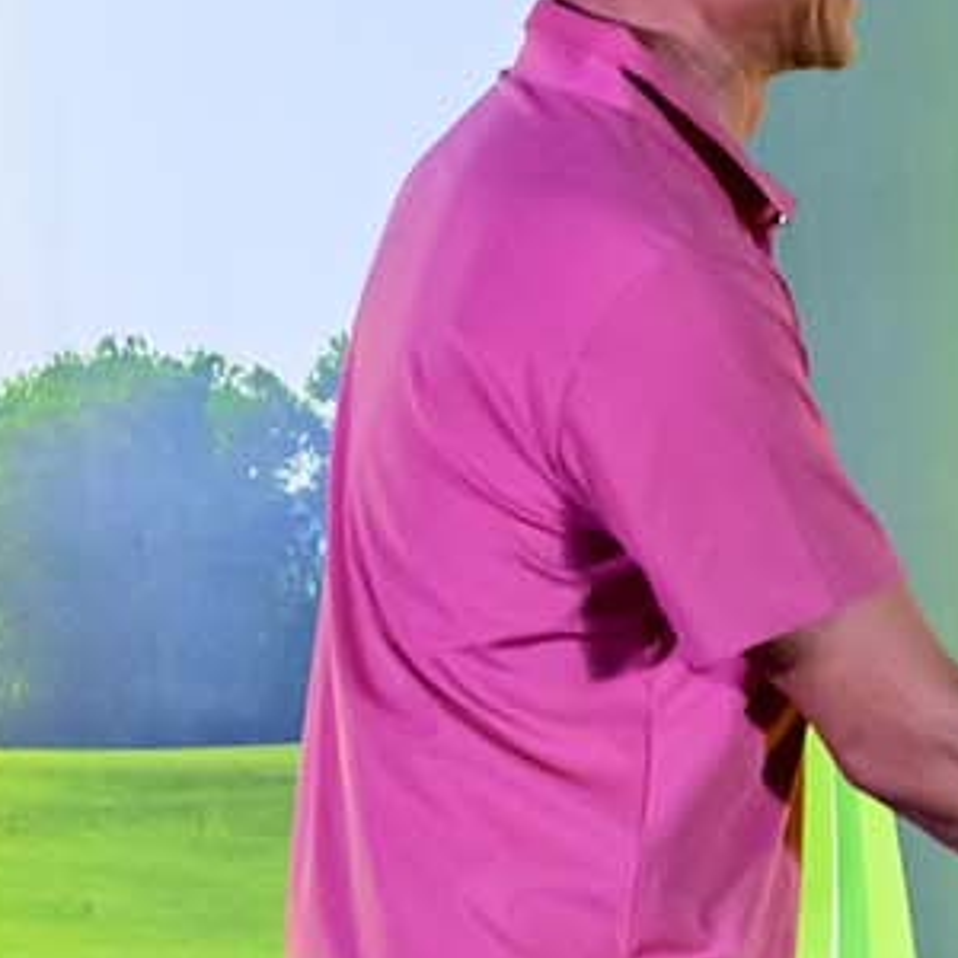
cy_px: 837
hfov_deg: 11.1
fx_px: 4728
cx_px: 1408
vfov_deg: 11.5
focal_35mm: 151
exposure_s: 1/250
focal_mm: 37
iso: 4000
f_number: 4.5
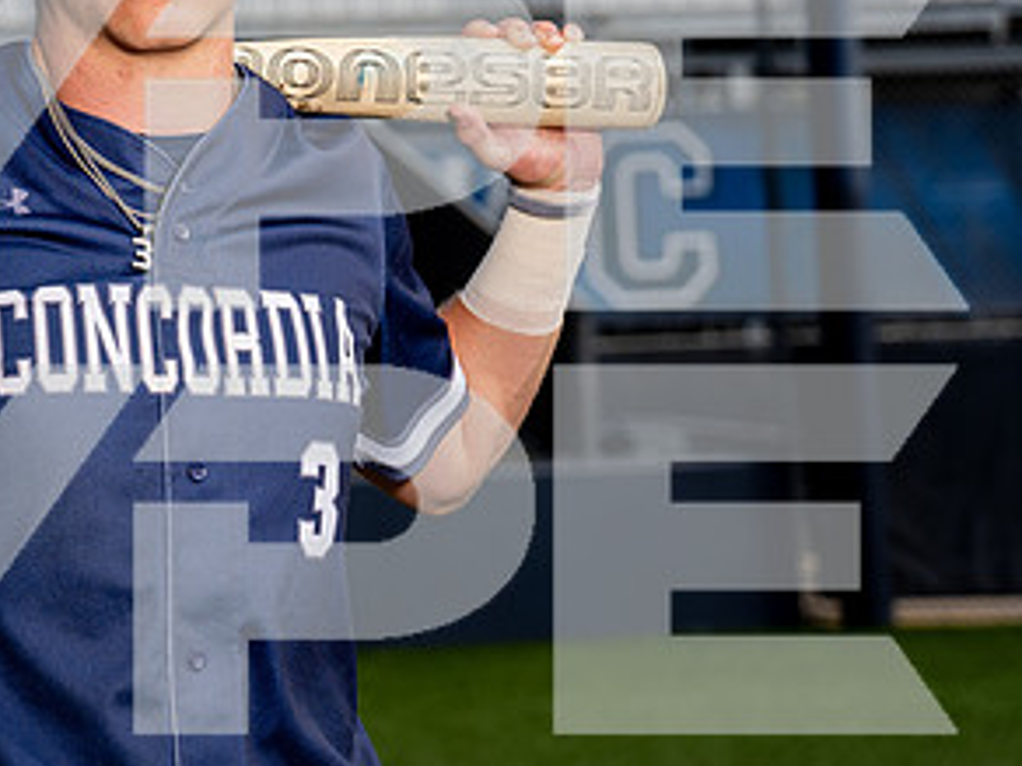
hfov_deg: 15.0
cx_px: 77
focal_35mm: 130
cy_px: 128
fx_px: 3838
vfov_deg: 11.4
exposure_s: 1/1250
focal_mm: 68
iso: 100
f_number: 4
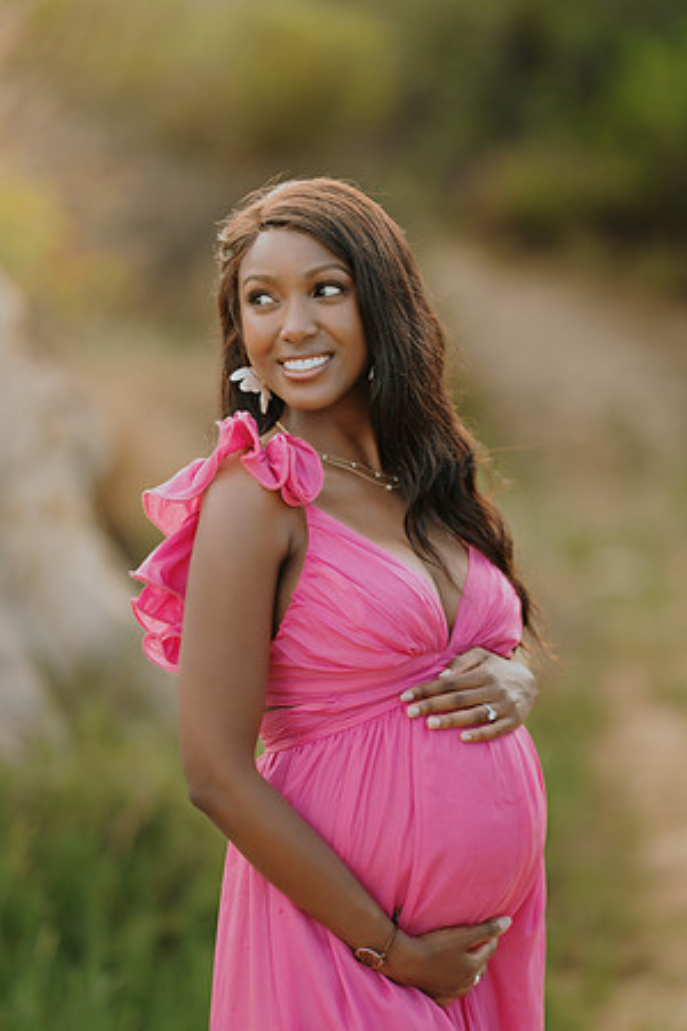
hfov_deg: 10.2
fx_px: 3864
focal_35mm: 135
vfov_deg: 15.2
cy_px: 516
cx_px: 344
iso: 50
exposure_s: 1/400
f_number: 1.8
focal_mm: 135
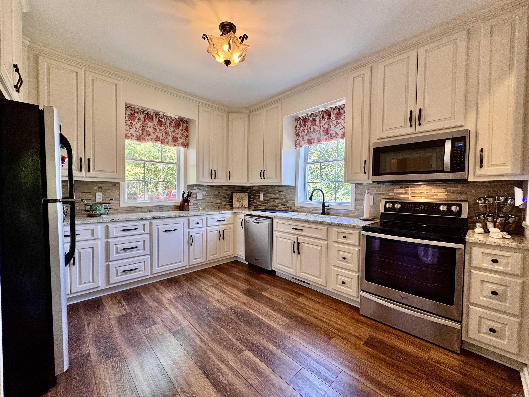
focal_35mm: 14
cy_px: 198
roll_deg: -0.5
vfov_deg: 85.7
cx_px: 264
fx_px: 214
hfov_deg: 102.1
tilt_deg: -2.3
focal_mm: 2.22
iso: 160
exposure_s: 1/120
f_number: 2.2
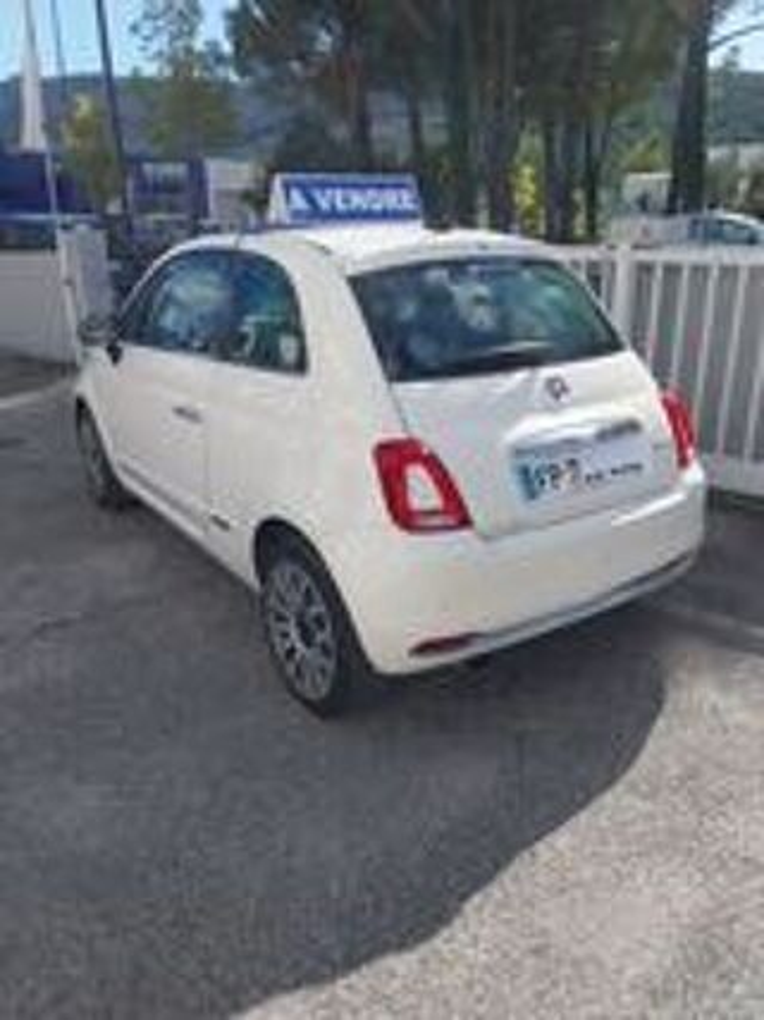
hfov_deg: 53.0
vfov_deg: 67.3
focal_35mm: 26
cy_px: 510
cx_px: 382
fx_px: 766
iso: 25
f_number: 1.8
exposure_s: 1/917
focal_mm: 4
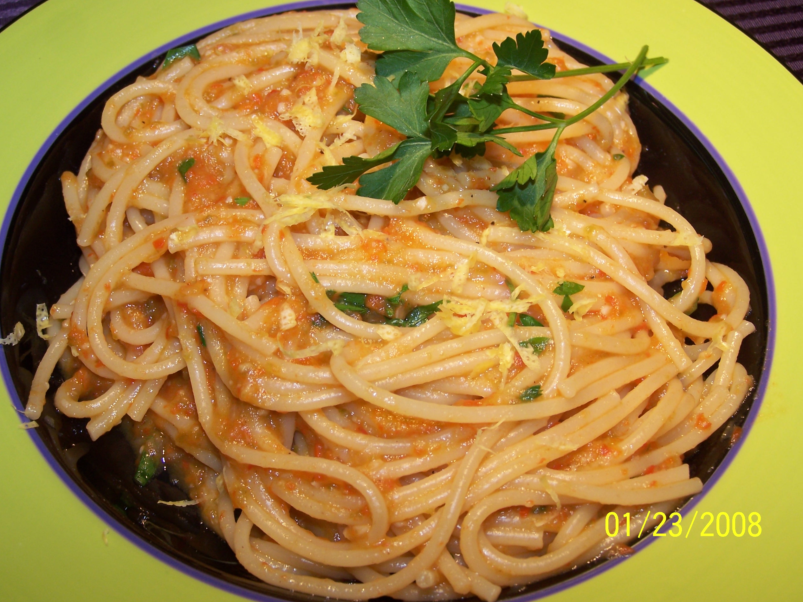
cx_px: 399
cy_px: 300
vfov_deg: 24.4
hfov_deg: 32.2
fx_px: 1392
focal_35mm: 60
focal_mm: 9.8
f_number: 3.1
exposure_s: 1/125
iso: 80
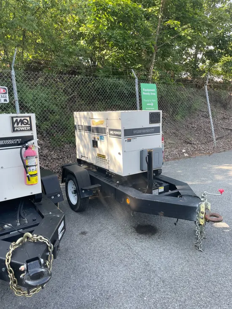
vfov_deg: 67.3
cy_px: 154
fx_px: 232
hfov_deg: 53.1
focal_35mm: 26
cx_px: 116
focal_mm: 4.2
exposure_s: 1/318
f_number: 1.6
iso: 32
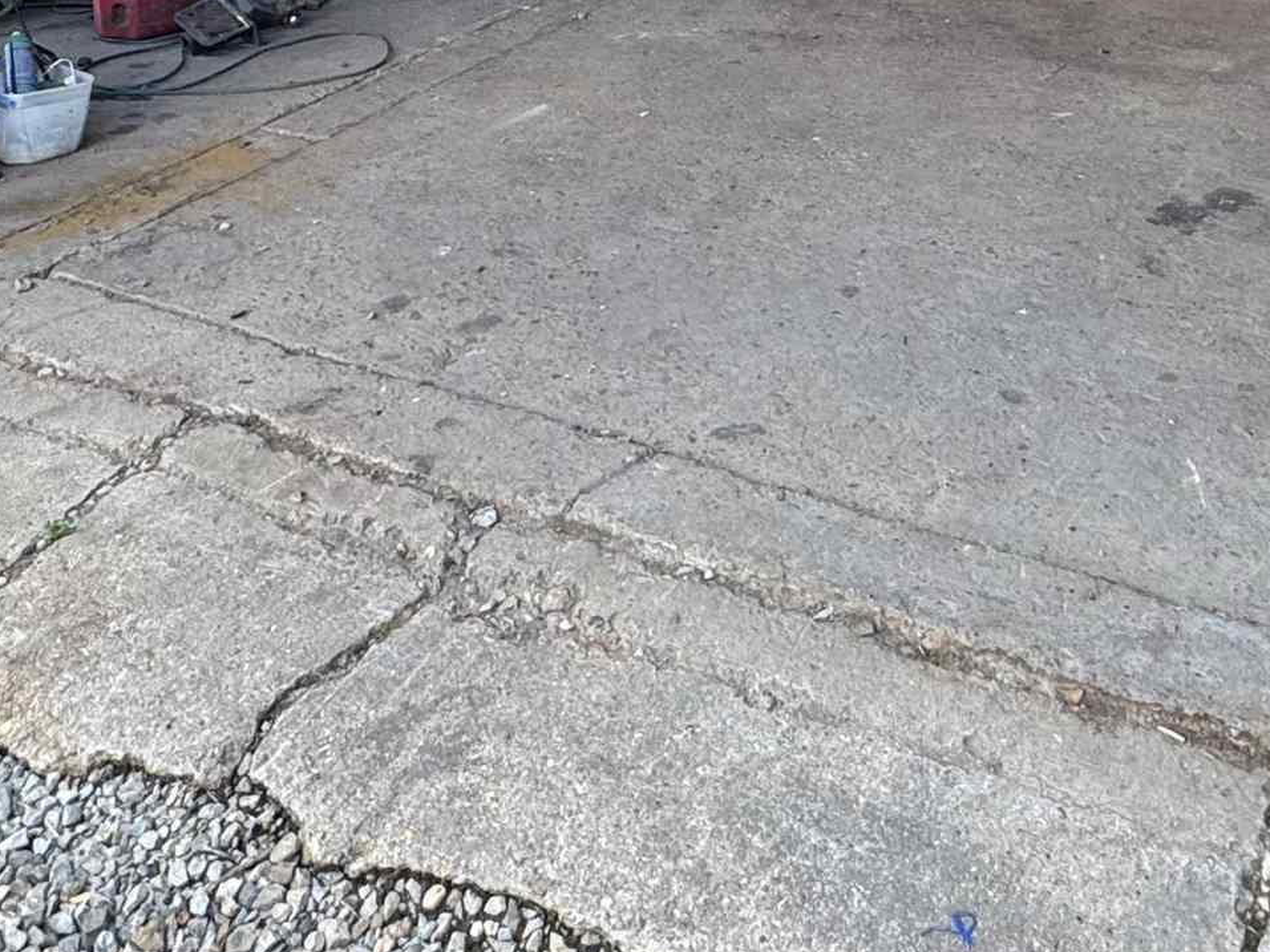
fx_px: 1651
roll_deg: -0.4
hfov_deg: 41.7
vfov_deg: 27.3
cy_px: -266
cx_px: 802
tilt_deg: -6.4
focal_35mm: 45
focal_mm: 2.22
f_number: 2.2
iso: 64
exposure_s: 1/99
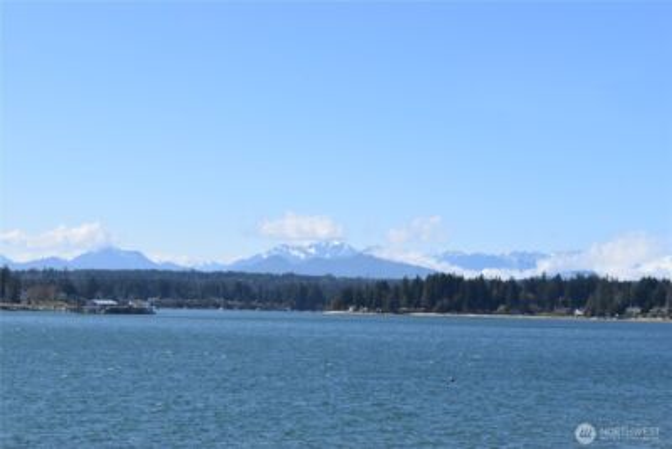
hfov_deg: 29.9
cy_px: 224
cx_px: 336
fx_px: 1260
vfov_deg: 20.2
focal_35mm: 68
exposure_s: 1/400
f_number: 10
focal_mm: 45
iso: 200
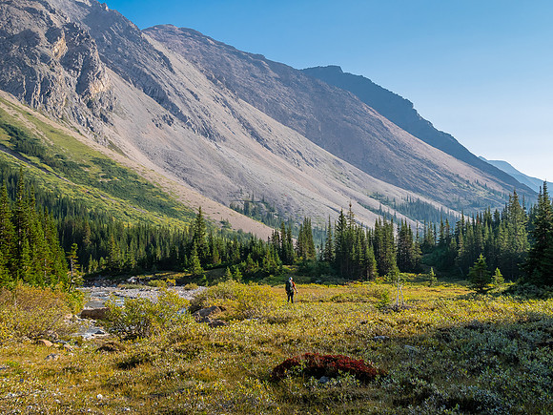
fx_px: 703
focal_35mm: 44
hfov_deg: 42.9
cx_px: 276
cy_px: 208
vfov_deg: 32.9
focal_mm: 22
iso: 200
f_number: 8
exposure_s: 1/250
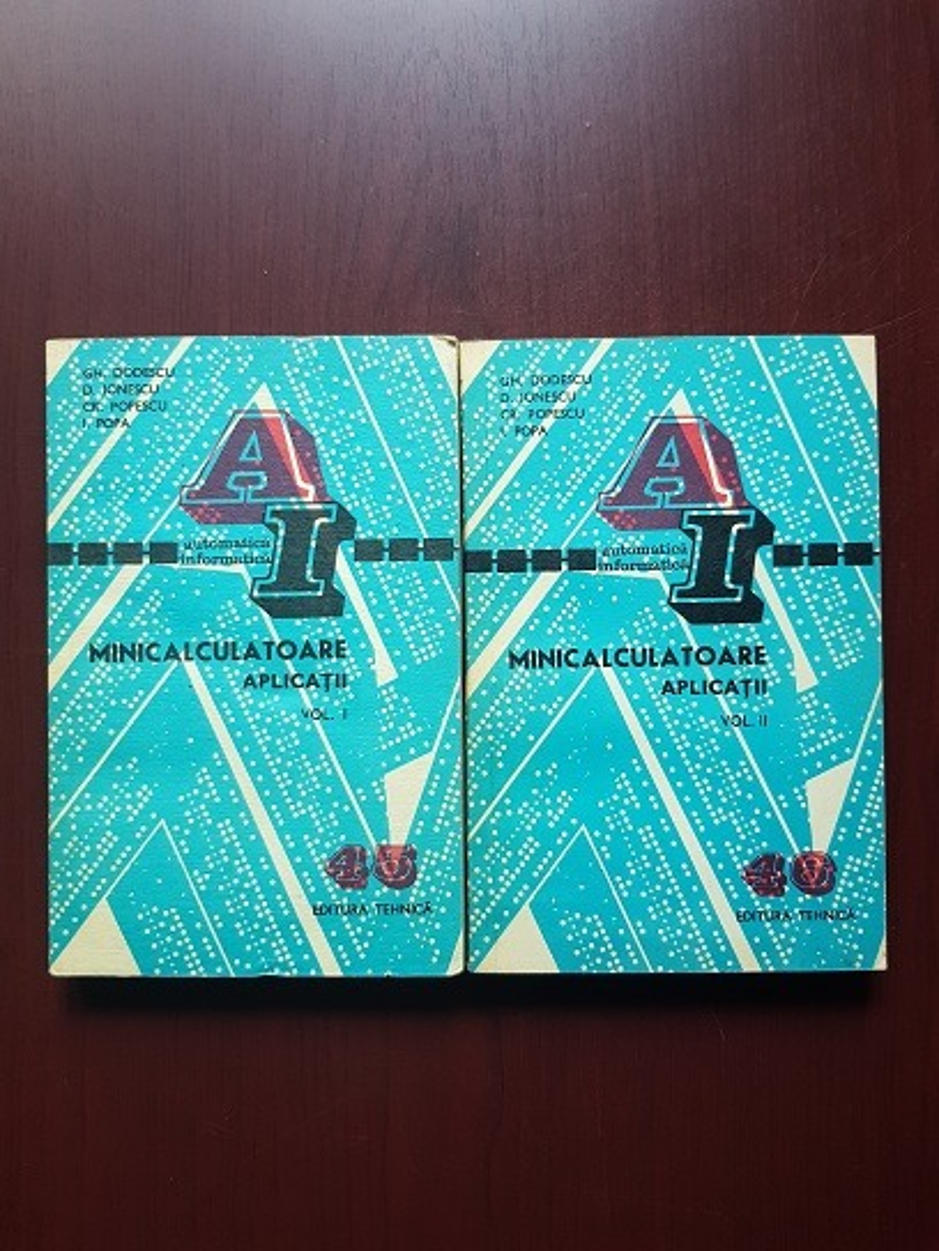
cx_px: 470
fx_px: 940
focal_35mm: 26
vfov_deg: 67.3
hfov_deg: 53.1
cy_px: 626
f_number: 1.7
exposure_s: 1/14
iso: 200
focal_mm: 4.3
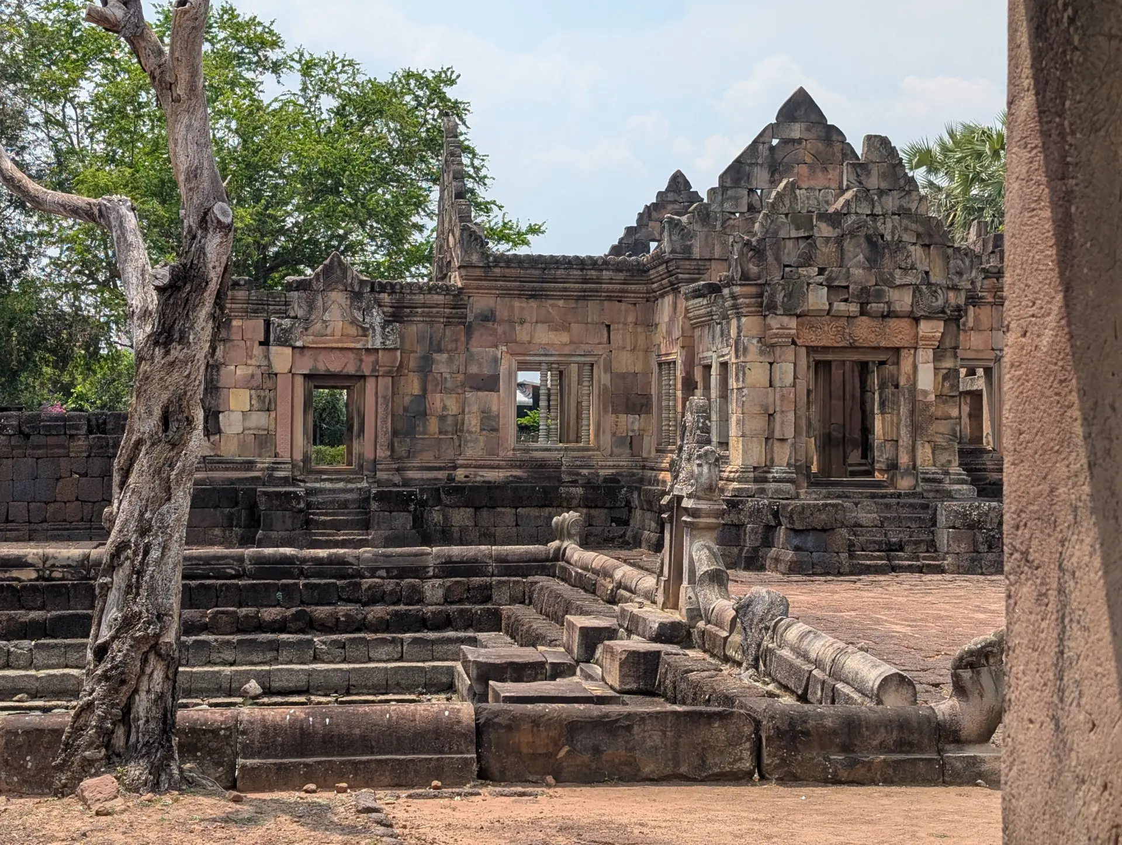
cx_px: 561
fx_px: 1591
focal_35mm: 49
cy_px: 422
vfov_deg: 29.8
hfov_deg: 38.9
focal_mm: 6.9
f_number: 1.68
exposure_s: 1/1203
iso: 20
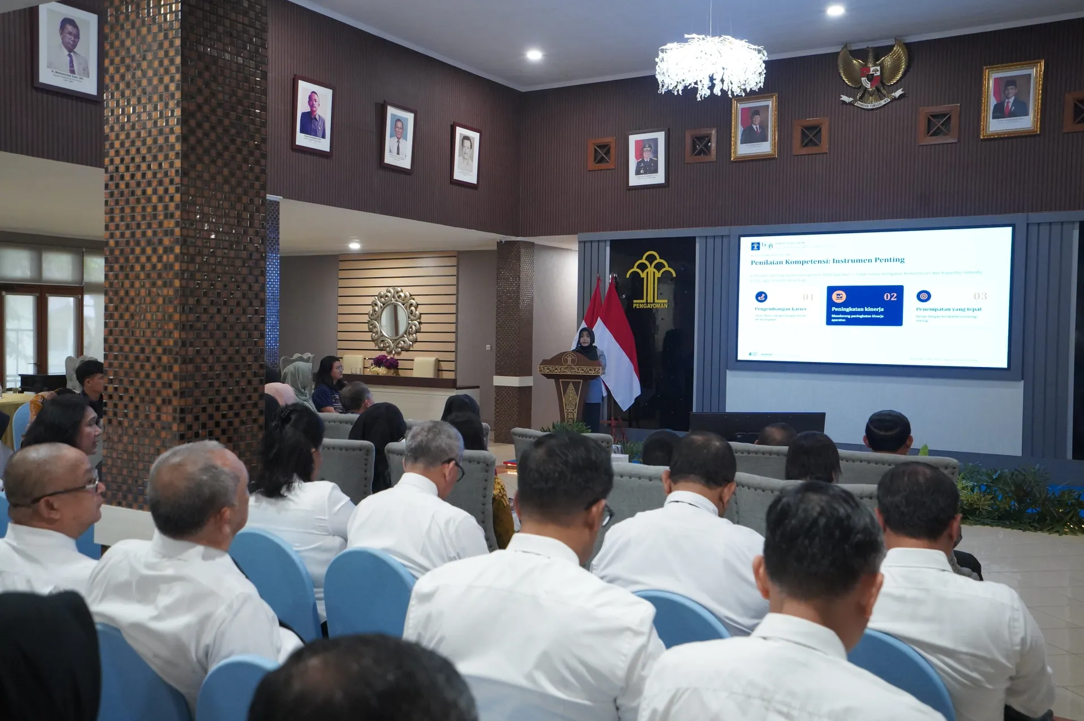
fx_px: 1053
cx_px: 542
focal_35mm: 35
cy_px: 360
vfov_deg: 37.8
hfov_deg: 54.5
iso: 8000
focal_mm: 35
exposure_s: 1/100
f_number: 5.6
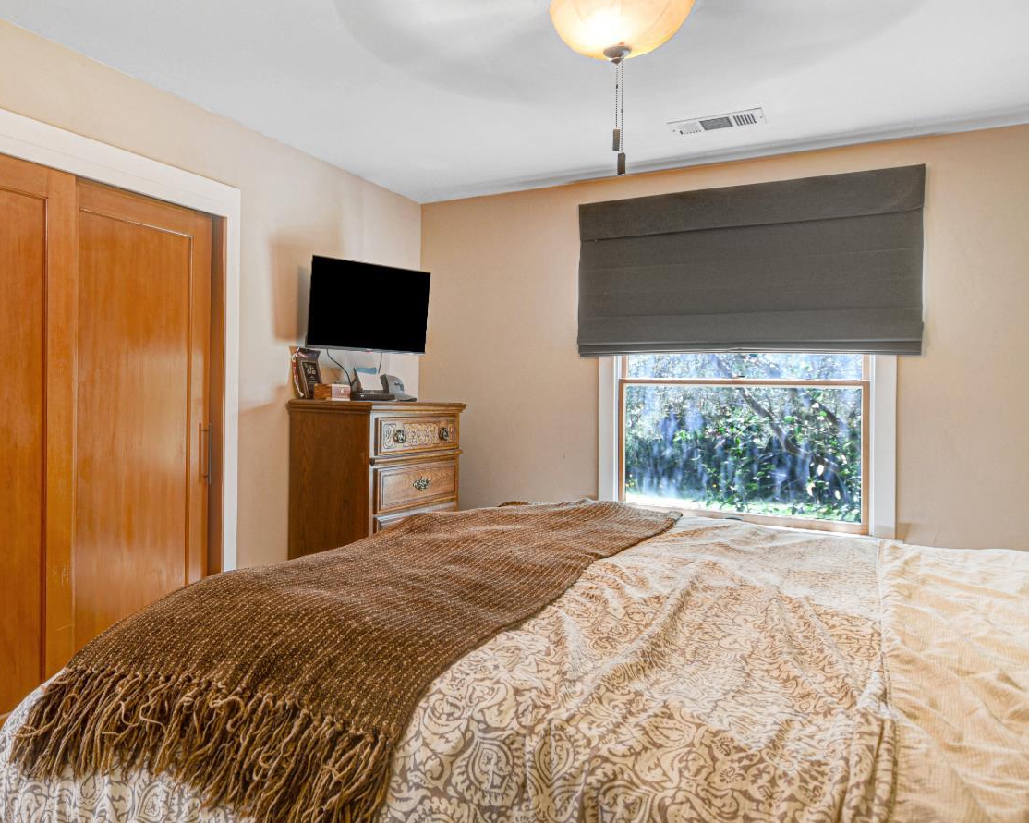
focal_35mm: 24
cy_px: 416
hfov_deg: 68.6
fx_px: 731
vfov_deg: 58.8
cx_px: 357
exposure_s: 1/13
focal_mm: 13
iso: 100
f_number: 3.5
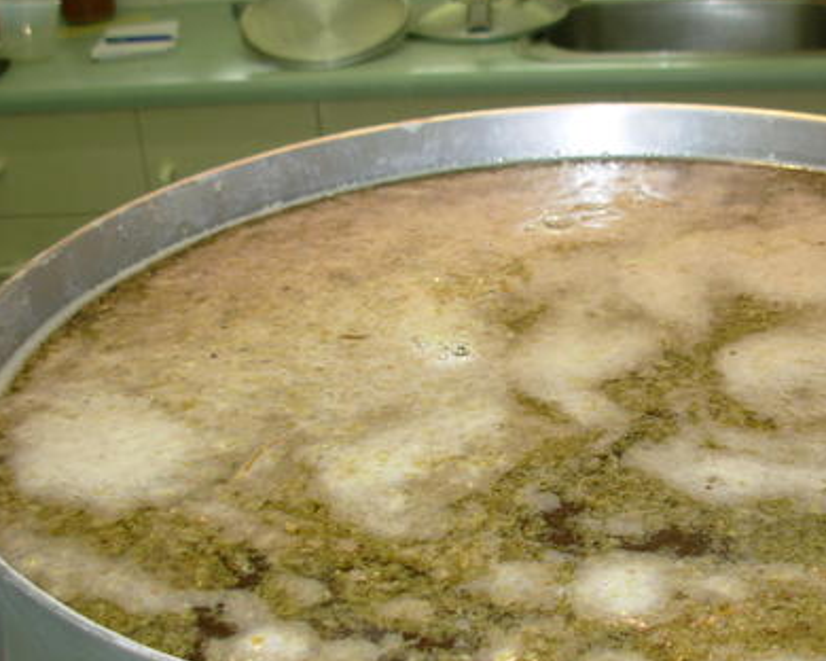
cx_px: 582
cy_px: 413
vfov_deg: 26.6
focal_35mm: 57
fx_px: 1393
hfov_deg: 32.6
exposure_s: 1/32
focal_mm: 6.3
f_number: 2.9
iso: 50
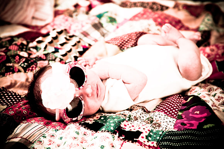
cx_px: 112
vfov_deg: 25.0
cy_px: 74
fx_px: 336
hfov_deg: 36.9
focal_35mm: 54
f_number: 2.8
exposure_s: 1/50
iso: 200
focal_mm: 36
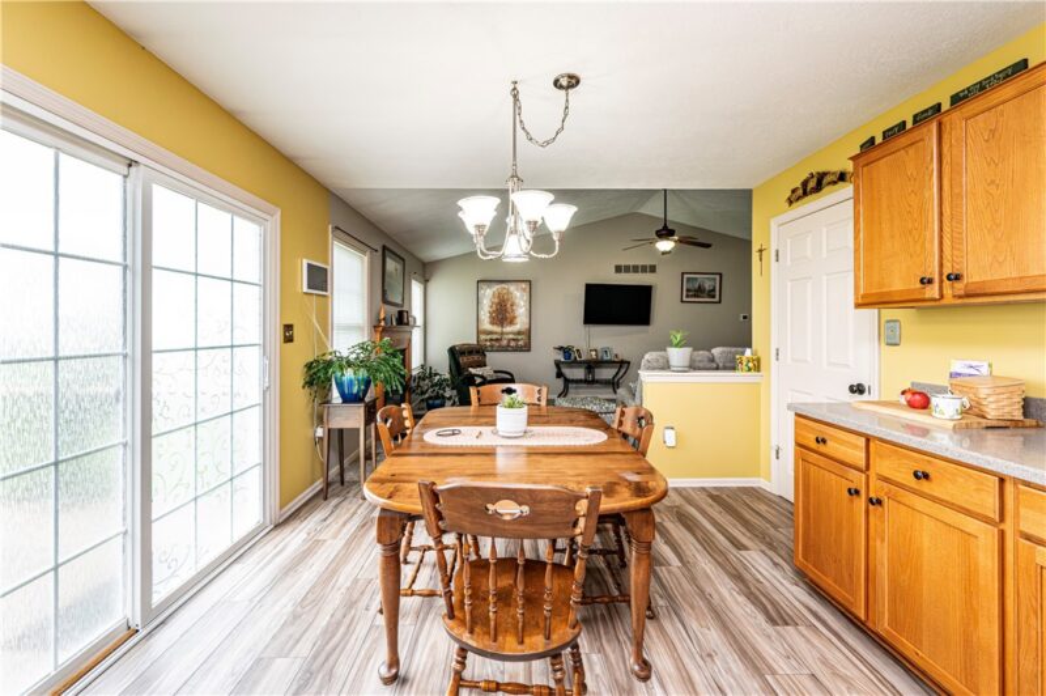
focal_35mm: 14
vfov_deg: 81.1
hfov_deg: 104.3
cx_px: 523
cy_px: 348
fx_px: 406
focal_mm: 14
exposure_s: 1/125
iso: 2500
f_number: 8
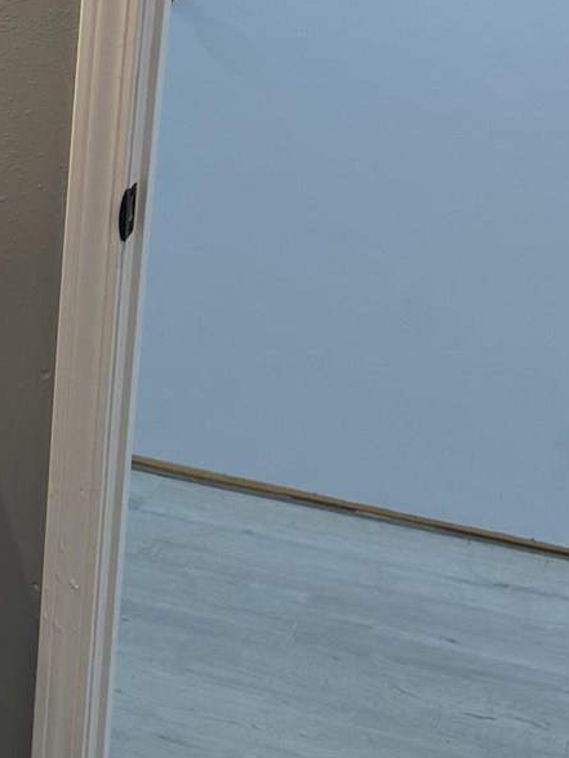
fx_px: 2060
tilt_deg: -21.7
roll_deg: +0.5
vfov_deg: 20.8
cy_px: 233
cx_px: -384
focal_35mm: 94
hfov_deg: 14.3
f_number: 1.78
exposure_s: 1/120
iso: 125
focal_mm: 6.76
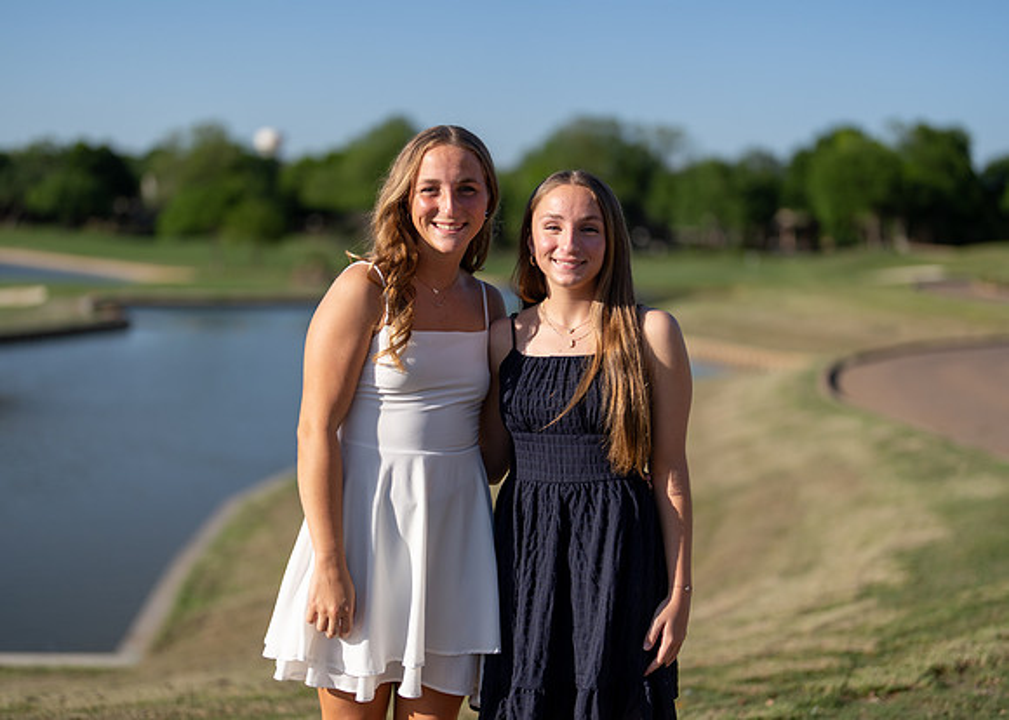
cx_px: 504
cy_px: 360
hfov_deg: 35.5
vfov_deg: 25.7
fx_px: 1576
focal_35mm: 55
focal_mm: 50
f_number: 1.2
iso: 100
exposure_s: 1/10000
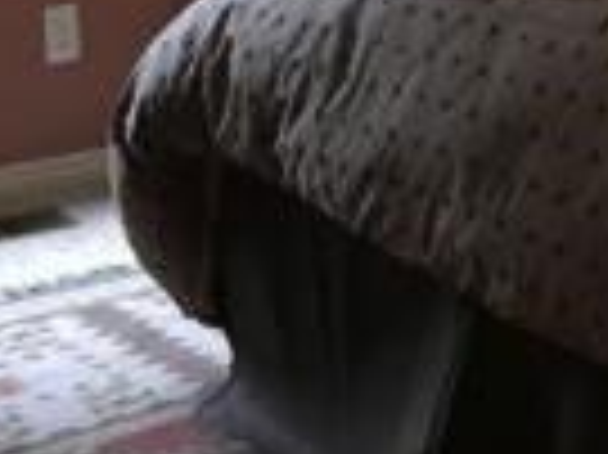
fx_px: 2334
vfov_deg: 10.9
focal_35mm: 133
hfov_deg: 14.5
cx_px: 671
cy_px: -139
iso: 100
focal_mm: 3.99
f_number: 1.8
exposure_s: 1/11
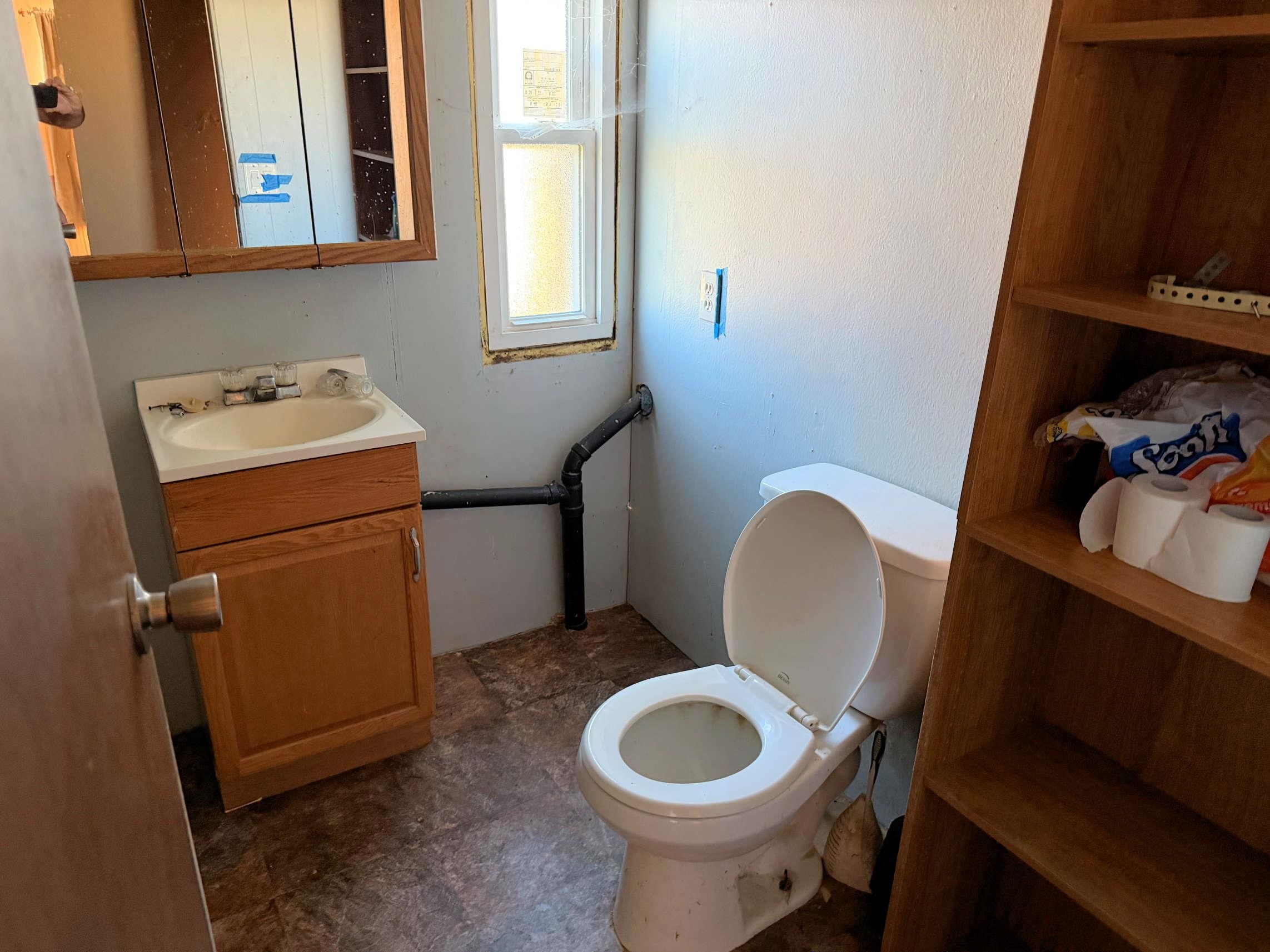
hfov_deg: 71.6
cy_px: 476
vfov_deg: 56.8
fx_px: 881
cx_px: 635
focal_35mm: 24
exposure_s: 1/60
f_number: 1.78
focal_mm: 6.76
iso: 500
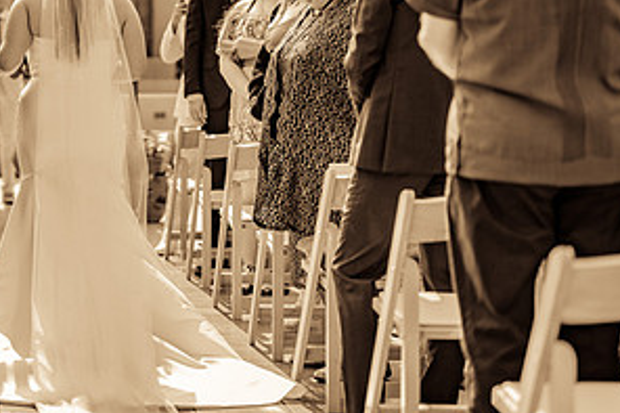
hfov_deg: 20.4
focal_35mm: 98
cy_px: 100
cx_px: 65
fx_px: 1687
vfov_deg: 13.9
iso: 50
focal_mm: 50
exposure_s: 1/2500
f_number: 1.2
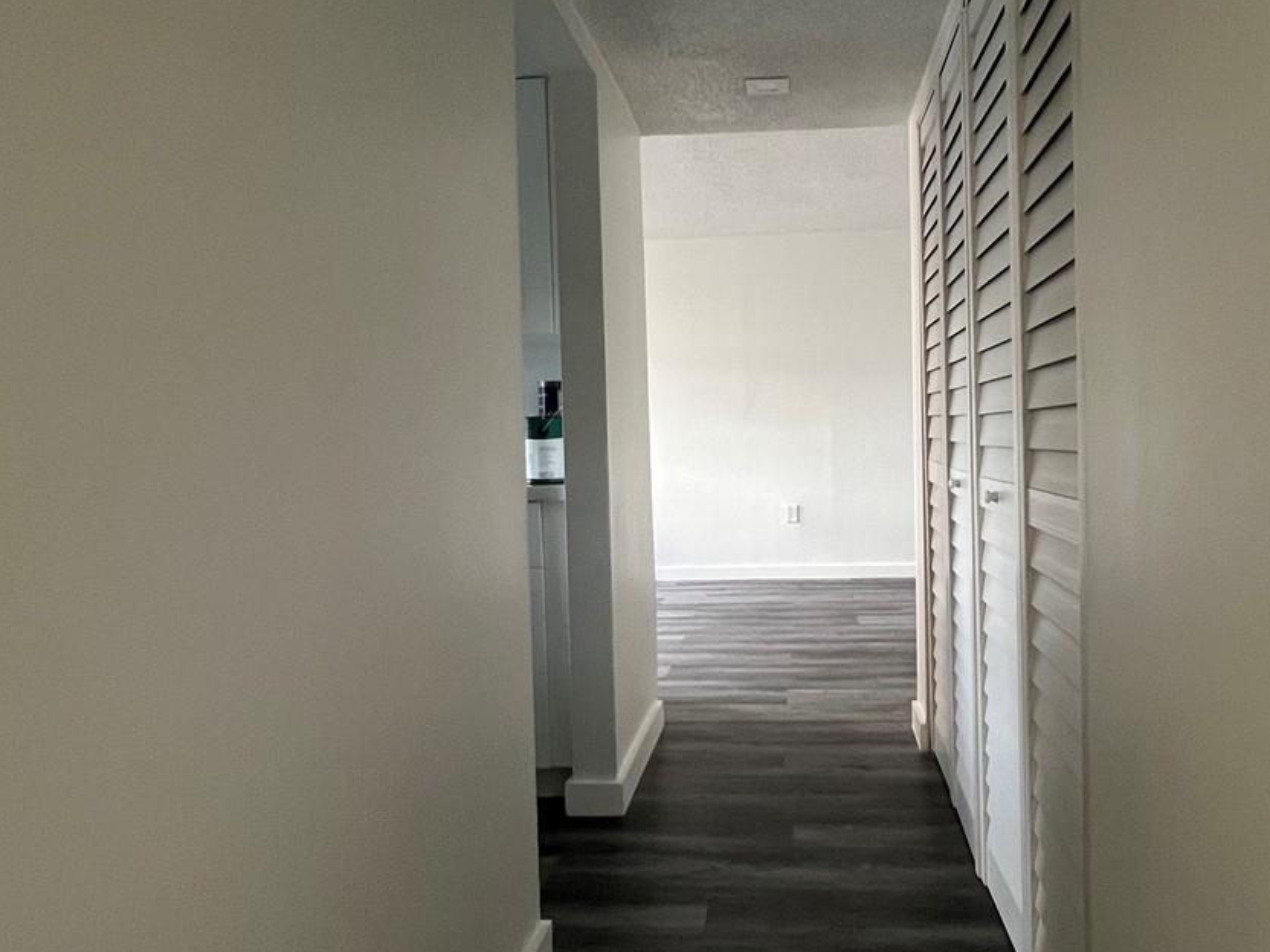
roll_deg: +1.6
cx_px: 731
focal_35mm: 25
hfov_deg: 69.0
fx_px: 917
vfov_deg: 54.9
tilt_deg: -2.5
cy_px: 468
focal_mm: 1.57
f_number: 1.8
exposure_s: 1/60
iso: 320
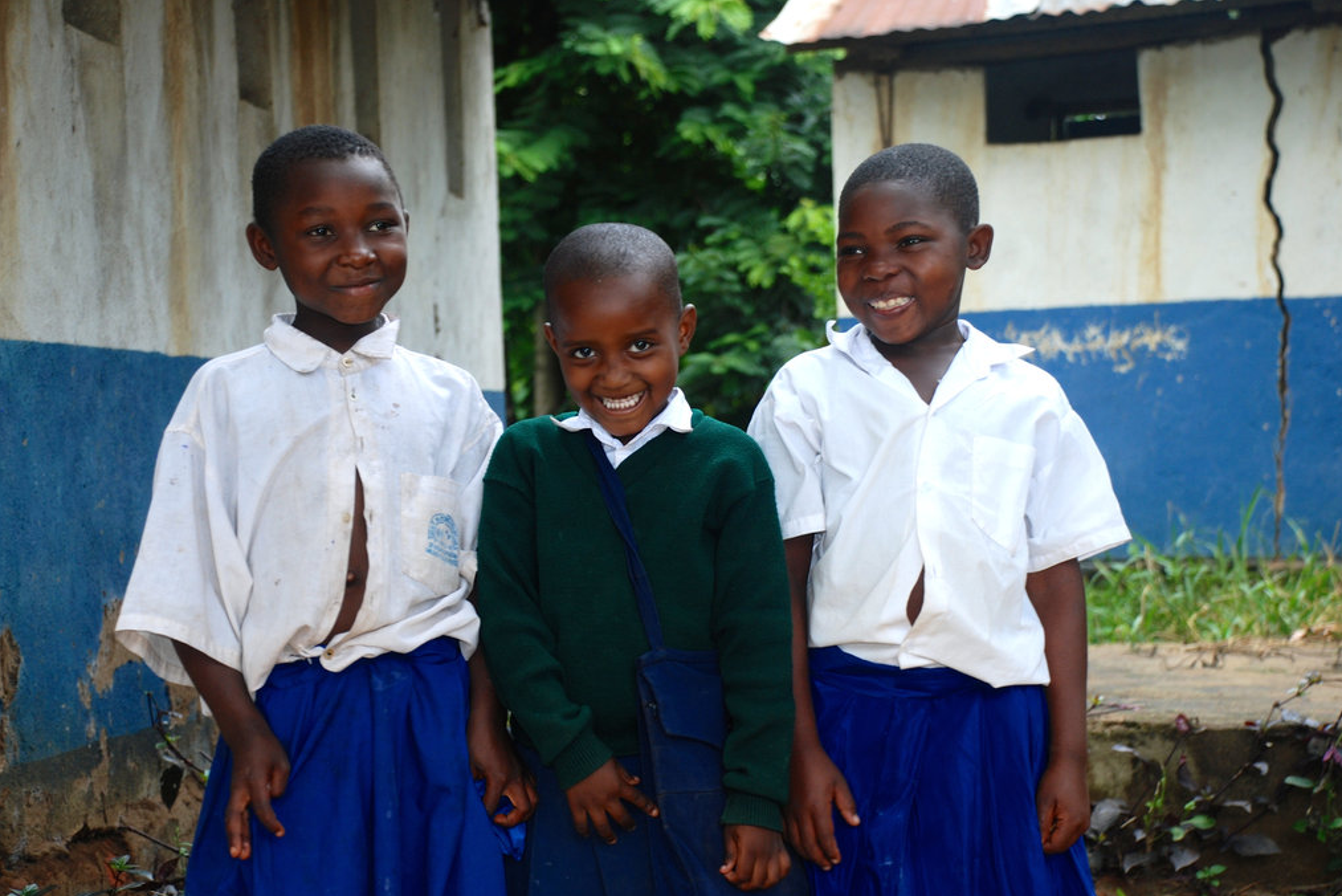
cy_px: 453
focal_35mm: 88
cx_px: 666
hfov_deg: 23.1
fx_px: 3281
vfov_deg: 15.5
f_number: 5.3
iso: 200
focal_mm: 58
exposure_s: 1/60
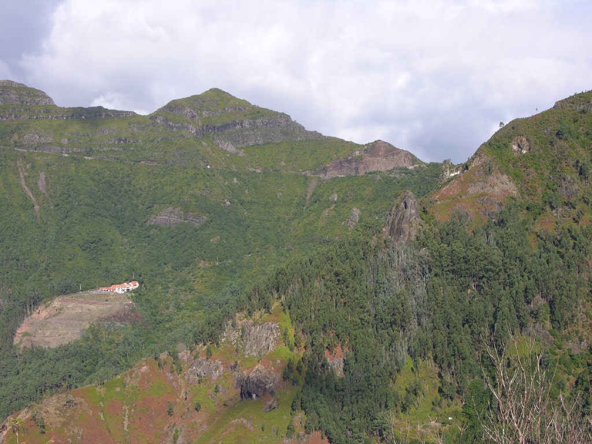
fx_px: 1129
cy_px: 222
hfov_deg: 29.4
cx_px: 296
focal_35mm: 66
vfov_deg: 22.3
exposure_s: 1/212
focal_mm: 16.8
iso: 50
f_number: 5.8
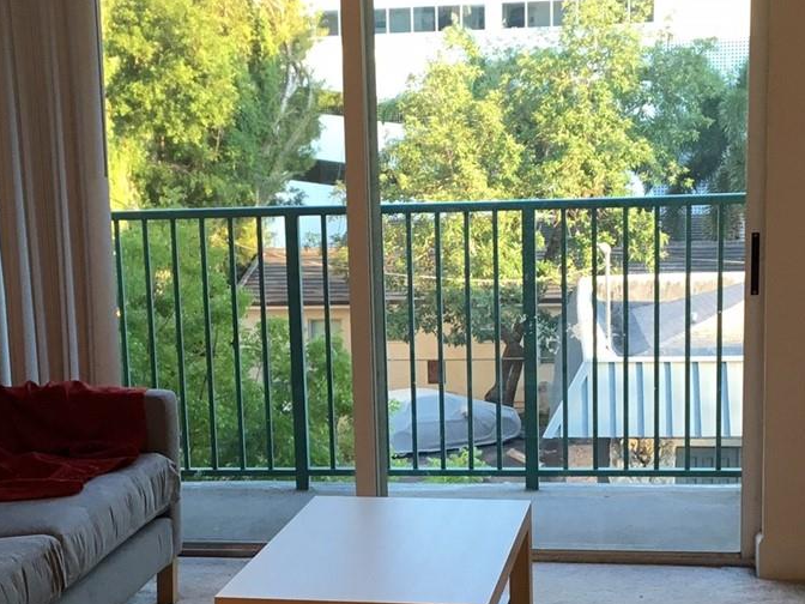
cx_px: 357
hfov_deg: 28.1
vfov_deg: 21.2
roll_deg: +1.7
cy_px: 429
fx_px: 1605
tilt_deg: -10.4
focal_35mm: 69
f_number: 2.2
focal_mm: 4.15
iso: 25
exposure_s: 1/30
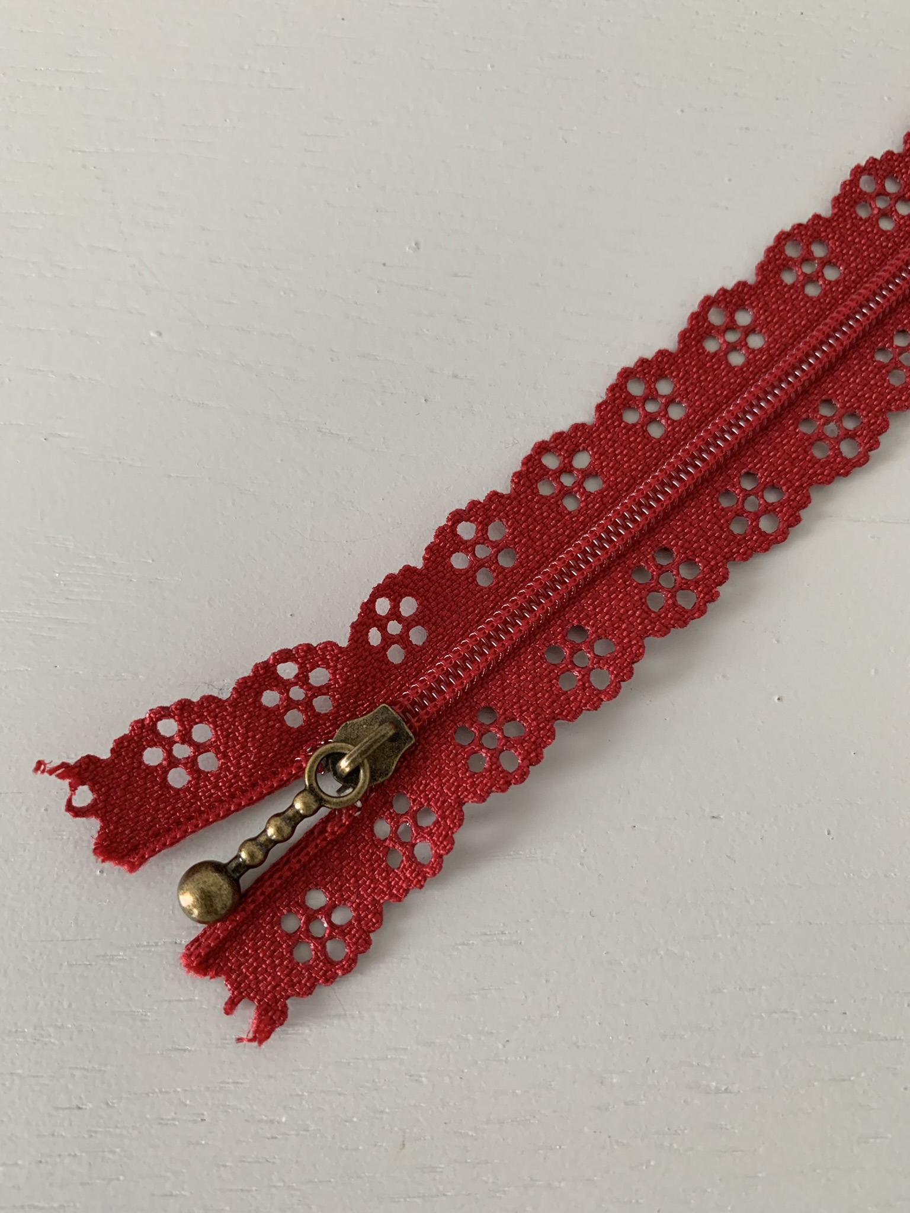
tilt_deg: -77.5
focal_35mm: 26
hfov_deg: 53.1
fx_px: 911
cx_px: 455
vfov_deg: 67.3
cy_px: 606
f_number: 1.8
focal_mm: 4.25
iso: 100
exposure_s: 1/60
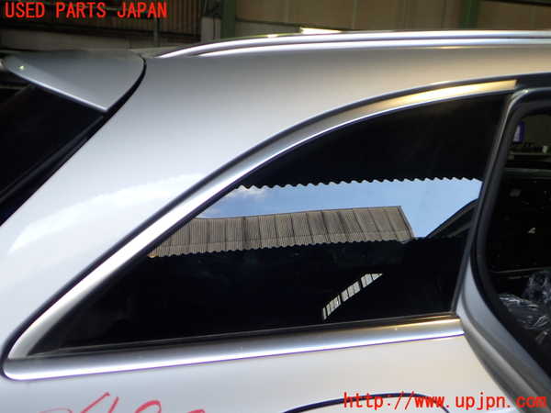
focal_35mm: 30
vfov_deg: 46.8
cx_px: 276
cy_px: 206
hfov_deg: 60.0
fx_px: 478
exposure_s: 1/100
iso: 200
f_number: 2.3
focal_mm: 5.4
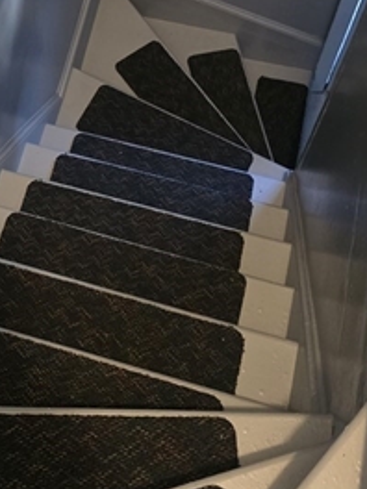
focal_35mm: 67
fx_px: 947
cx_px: 35
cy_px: 65
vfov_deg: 28.1
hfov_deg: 21.4
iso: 1600
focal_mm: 6.3
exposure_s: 1/40
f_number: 1.7
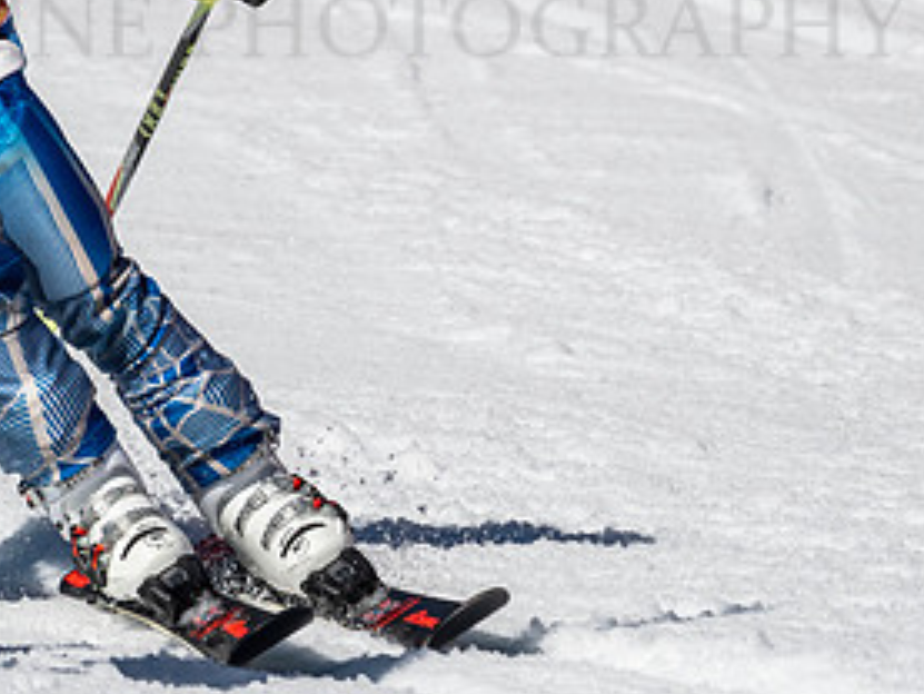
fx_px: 42647
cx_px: -119
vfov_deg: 0.9
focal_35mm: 1597
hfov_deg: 1.2
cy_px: 147
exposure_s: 1/2000
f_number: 8
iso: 200
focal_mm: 400
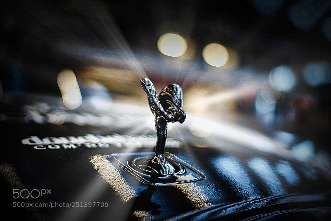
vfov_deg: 37.9
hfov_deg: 54.4
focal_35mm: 35
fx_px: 322
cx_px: 166
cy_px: 110
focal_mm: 35
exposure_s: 1/40
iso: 200
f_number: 1.4
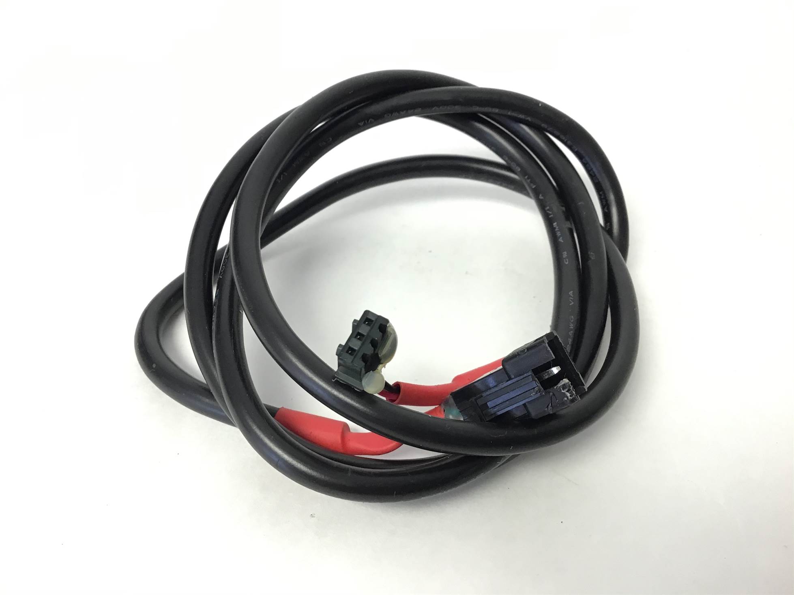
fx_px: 711
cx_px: 397
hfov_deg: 58.4
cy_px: 298
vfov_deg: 45.4
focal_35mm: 31
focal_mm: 3.3
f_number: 2.4
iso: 50
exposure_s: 1/33
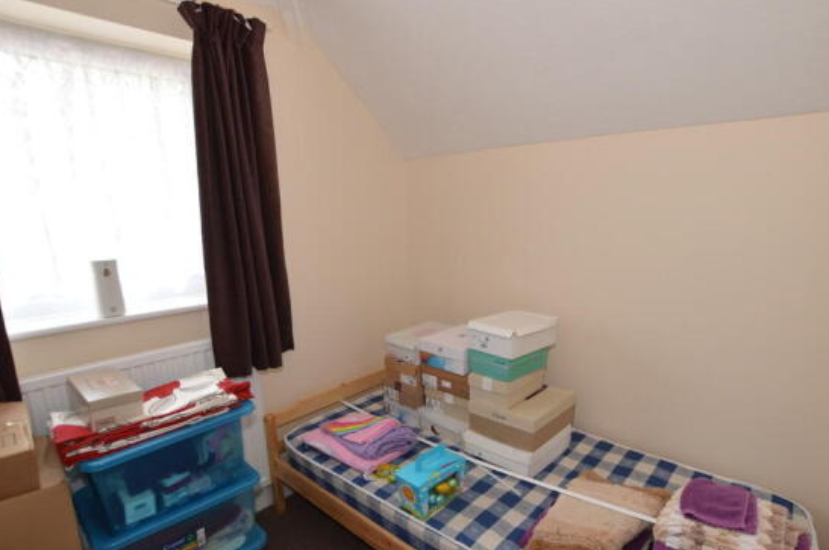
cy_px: 308
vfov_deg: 67.0
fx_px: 414
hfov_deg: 90.0
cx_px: 440
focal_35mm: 18
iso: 400
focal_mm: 10
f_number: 4.5
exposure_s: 1/80
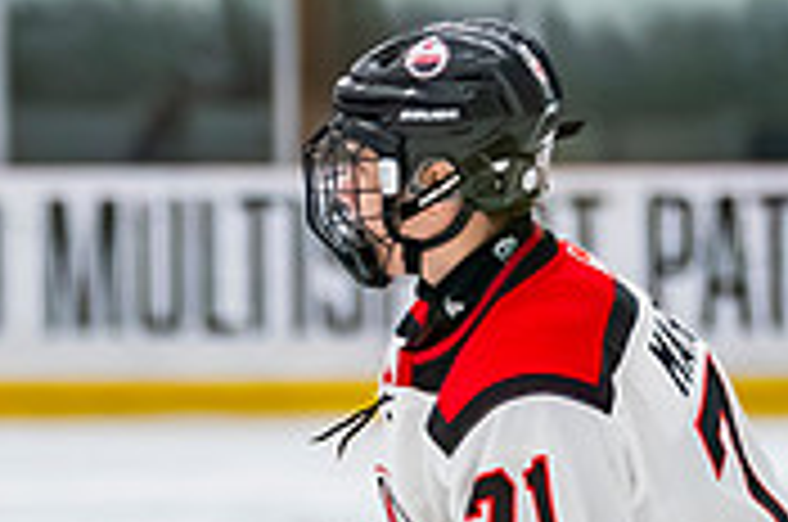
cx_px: 439
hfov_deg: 3.2
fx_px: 14071
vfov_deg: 2.1
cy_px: 403
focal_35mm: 644
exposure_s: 1/640
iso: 1600
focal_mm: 125
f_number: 2.8
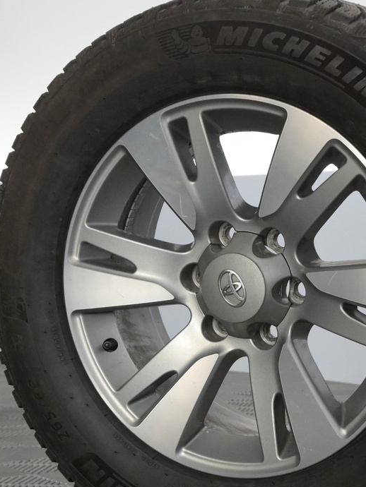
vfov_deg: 20.0
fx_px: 1383
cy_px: 273
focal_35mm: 98
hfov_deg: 15.0
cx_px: 271
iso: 2500
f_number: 5.6
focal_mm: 29
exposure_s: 1/125
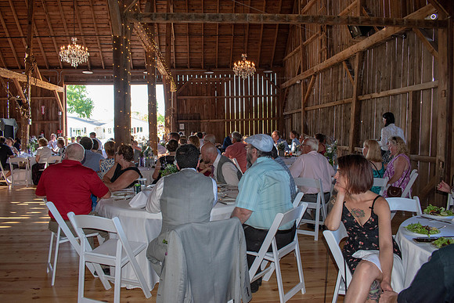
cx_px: 227
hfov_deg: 67.4
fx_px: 341
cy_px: 152
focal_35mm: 27
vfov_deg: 48.0
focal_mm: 18
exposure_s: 1/125
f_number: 5.6
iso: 800
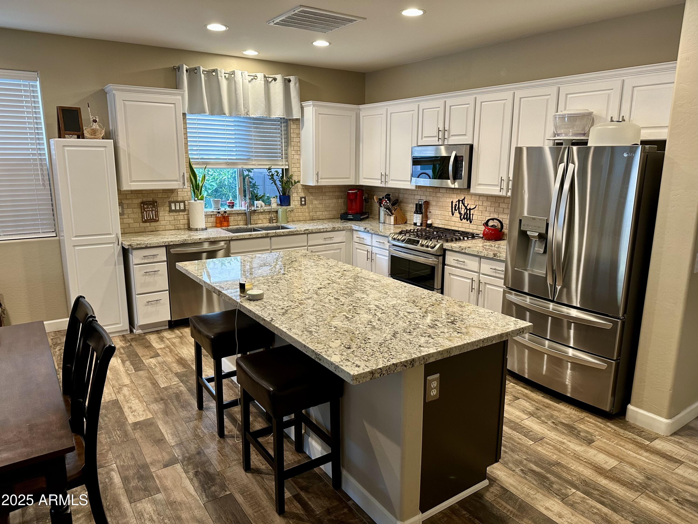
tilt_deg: -12.2
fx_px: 484
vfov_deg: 56.8
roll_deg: -0.4
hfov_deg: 71.6
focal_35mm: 24
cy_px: 262
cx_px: 349
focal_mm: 6.86
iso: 200
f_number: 1.78
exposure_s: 1/60
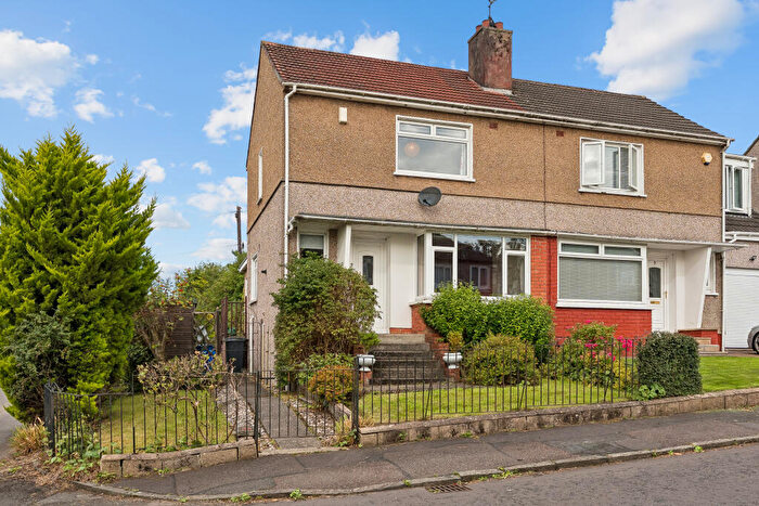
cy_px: 253
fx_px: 612
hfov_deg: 63.6
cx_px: 380
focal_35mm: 29
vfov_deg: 45.0
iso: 320
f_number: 6.3
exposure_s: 1/800
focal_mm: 19.6
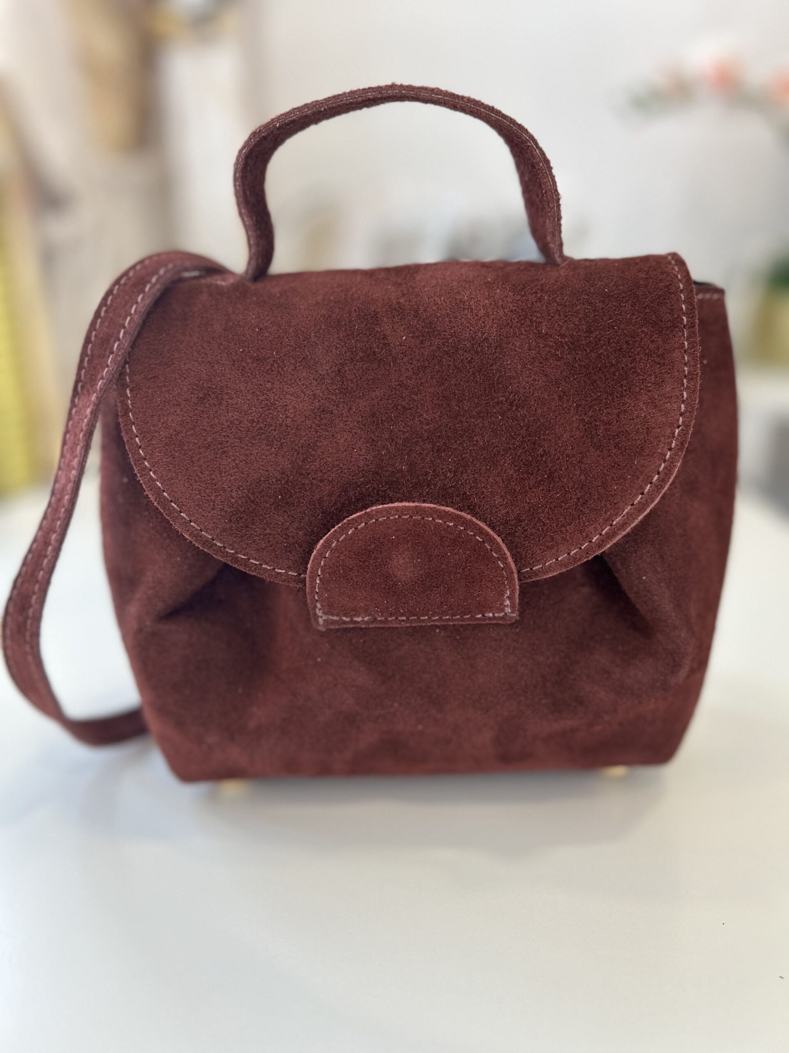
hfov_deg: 53.1
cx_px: 394
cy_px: 526
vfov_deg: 67.3
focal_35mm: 26
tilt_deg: -18.0
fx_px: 790
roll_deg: -0.4
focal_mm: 5.7
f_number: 1.5
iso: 100
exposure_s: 1/100
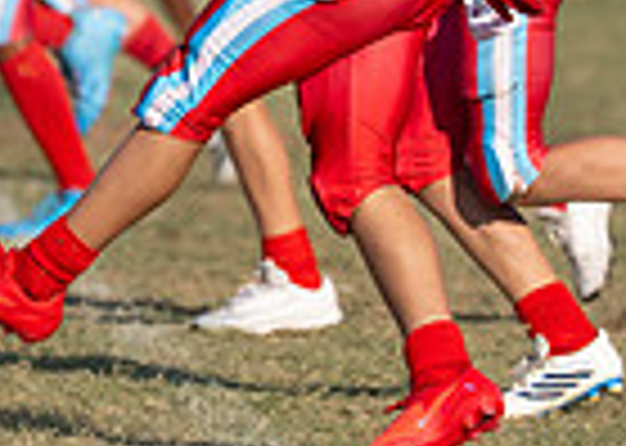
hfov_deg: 2.2
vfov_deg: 1.6
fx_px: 16287
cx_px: 164
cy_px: -146
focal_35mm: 917
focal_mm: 200
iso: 125
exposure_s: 1/3200
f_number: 3.2
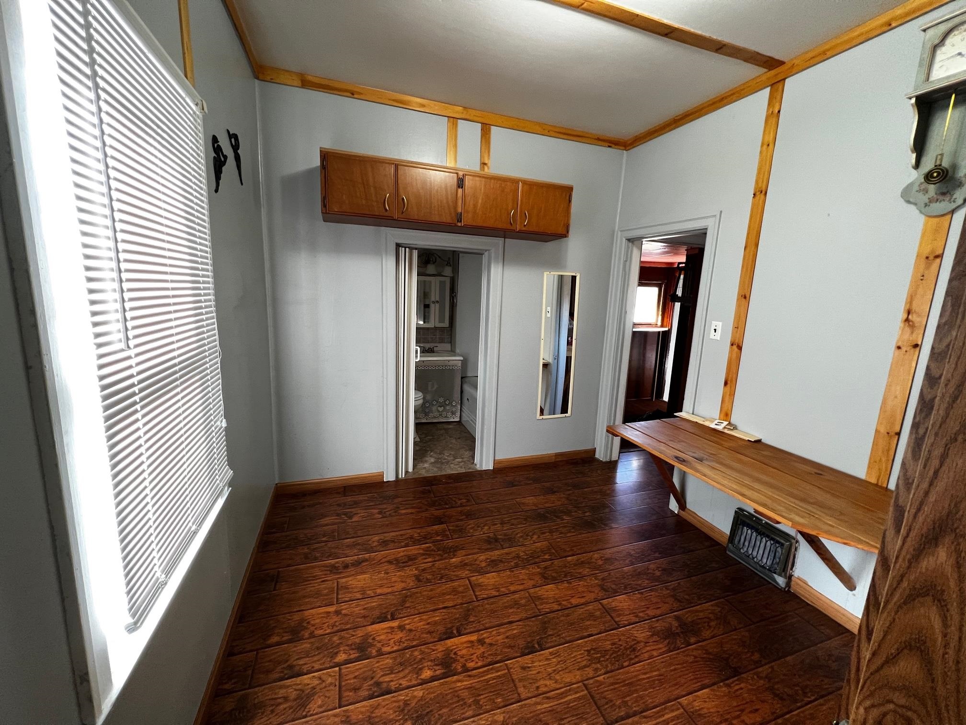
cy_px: 362
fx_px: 363
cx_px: 483
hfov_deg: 106.2
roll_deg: -2.6
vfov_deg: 89.9
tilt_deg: -10.5
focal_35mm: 13
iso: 160
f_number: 1.8
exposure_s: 1/60
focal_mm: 1.57
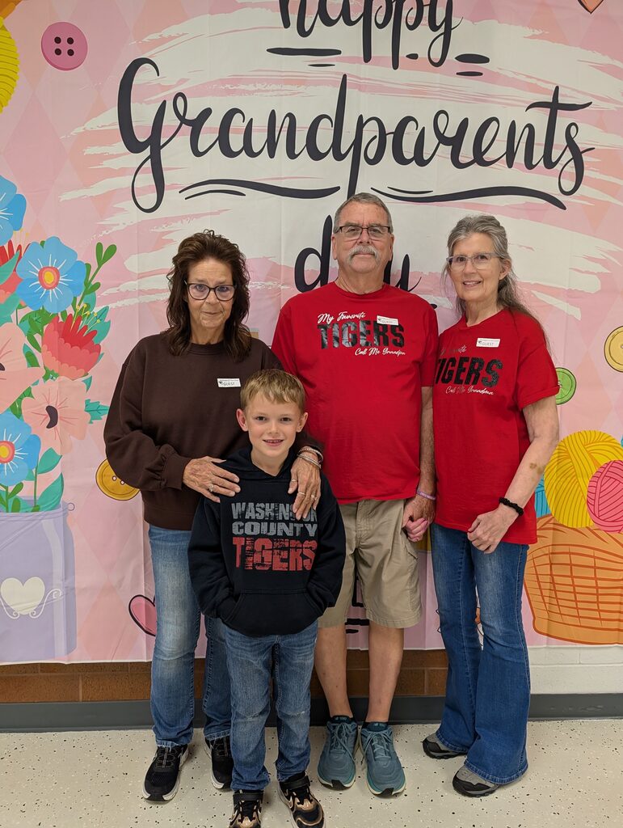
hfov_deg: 56.9
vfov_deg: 71.5
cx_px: 312
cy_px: 414
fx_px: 574
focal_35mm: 24
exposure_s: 1/120
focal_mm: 6.9
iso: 223
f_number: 1.68
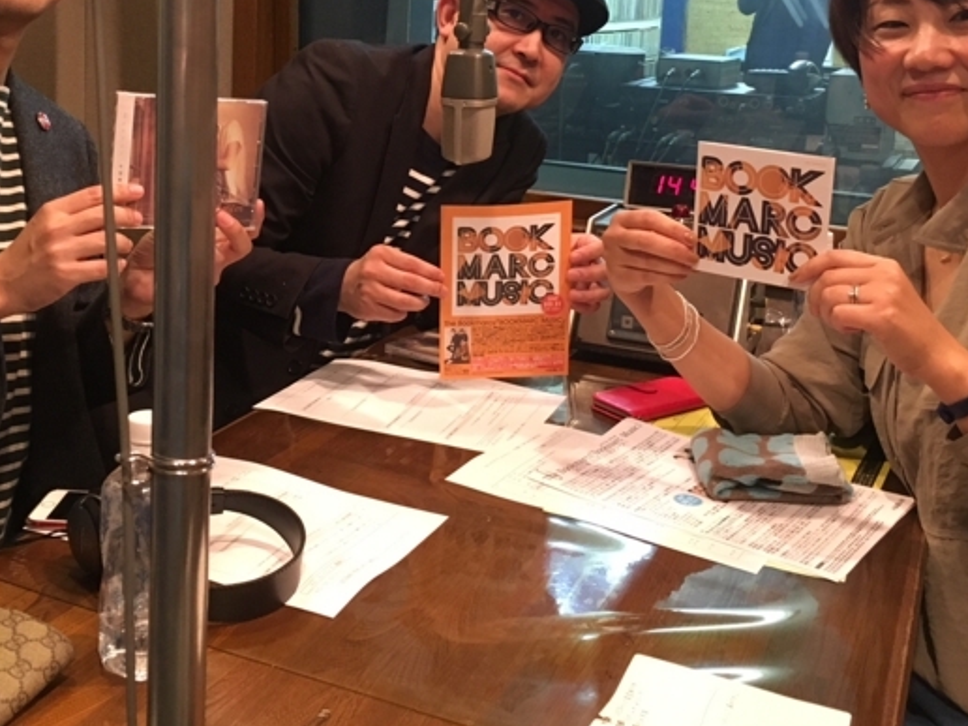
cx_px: 398
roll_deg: -2.3
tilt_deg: -9.8
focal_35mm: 45
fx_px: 1258
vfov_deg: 31.6
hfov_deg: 41.9
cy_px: 176
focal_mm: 4.15
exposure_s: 1/24
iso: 200
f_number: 2.2
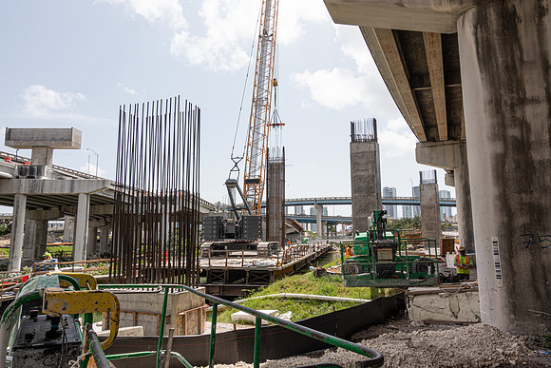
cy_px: 184
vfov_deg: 53.2
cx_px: 276
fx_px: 367
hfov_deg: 73.7
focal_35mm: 24
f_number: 7.1
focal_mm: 8.8
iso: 125
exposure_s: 1/400
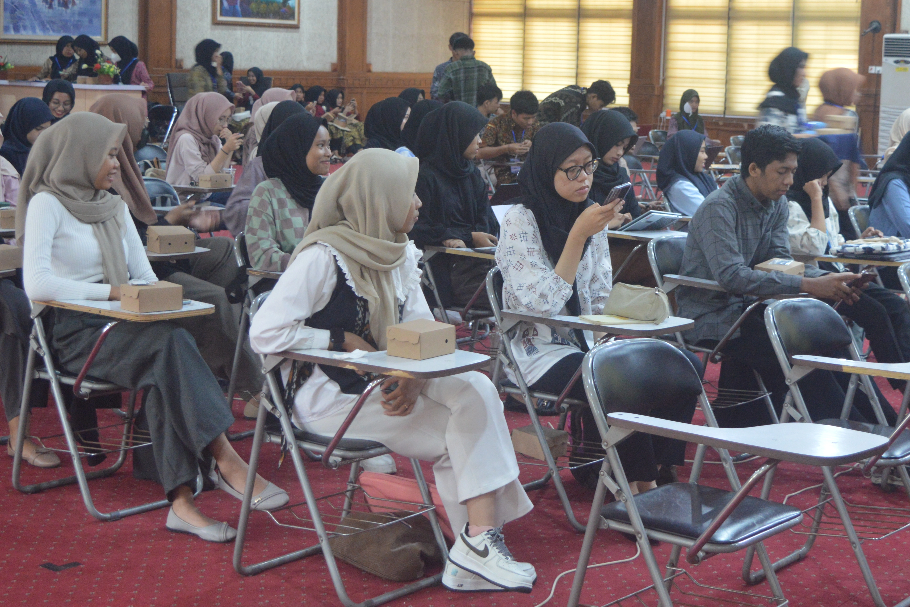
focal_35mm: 60
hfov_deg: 33.3
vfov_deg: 22.5
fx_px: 1517
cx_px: 548
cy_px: 203
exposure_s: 1/25
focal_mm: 30
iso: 1600
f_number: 4.2
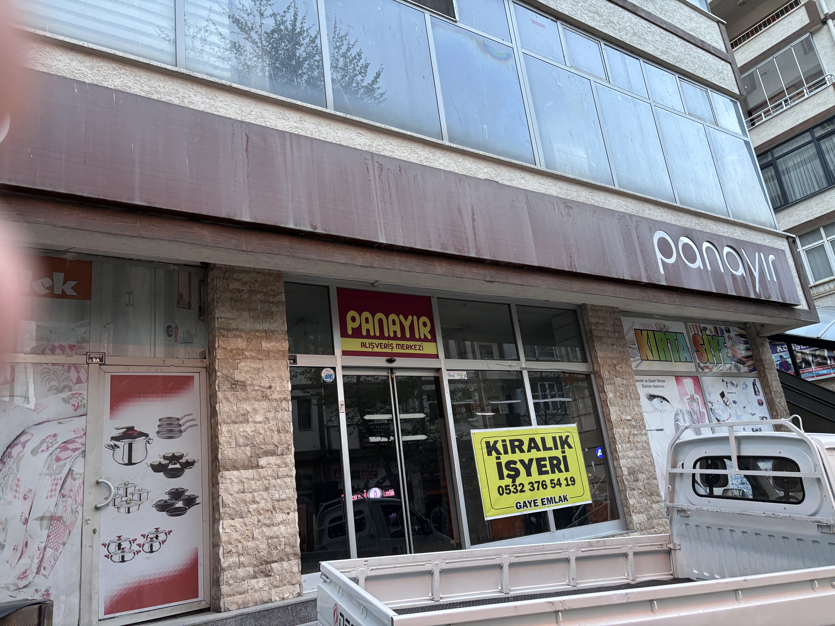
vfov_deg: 53.1
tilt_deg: +16.7
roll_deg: +7.0
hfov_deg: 67.3
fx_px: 627
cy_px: 313
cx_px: 418
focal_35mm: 26
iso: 160
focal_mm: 5.96
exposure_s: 1/50
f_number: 1.6
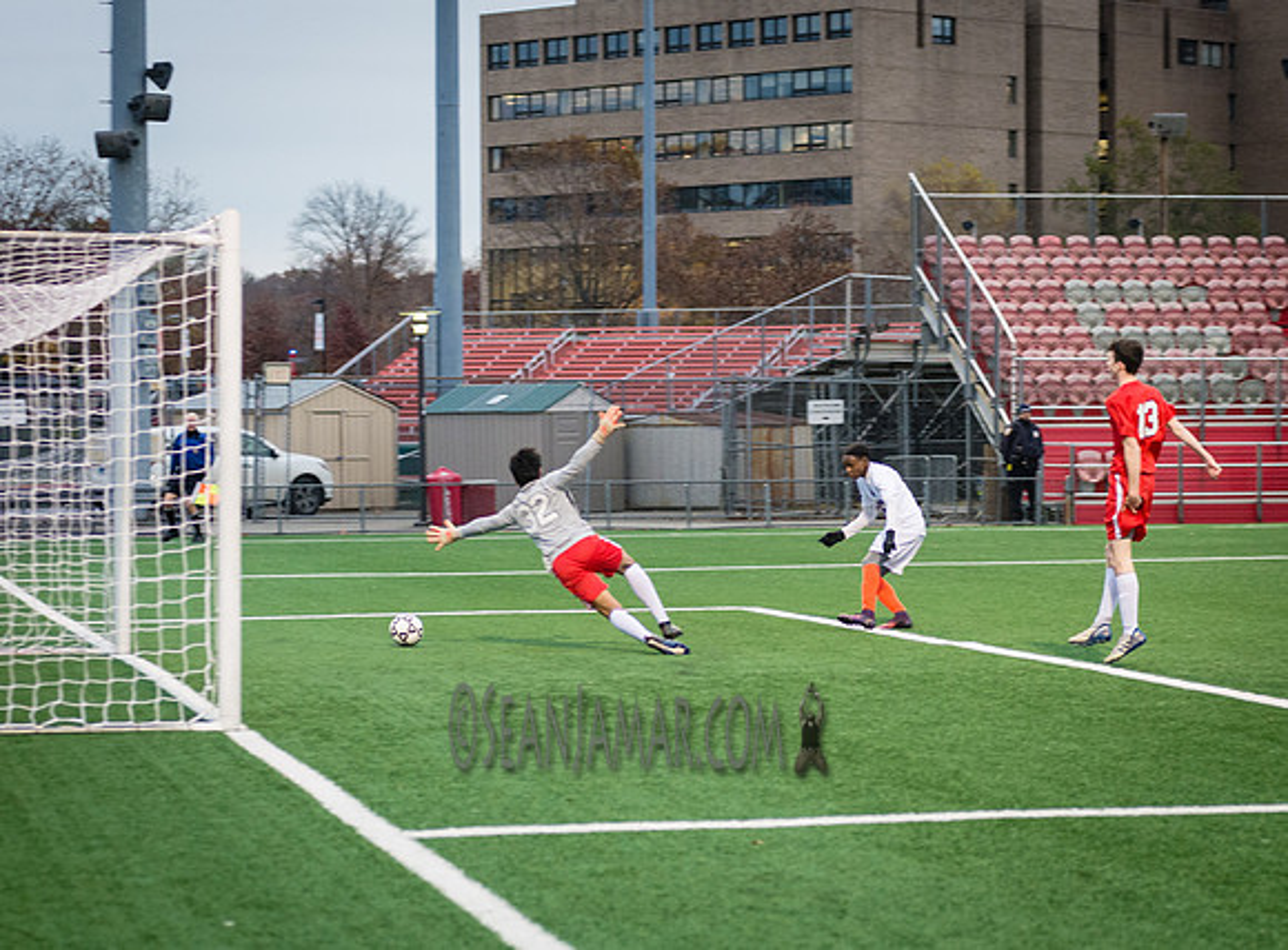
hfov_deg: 17.8
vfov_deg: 13.2
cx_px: 847
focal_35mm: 111
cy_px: 563
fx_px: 4102
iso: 2000
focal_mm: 80
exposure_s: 1/400
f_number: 4
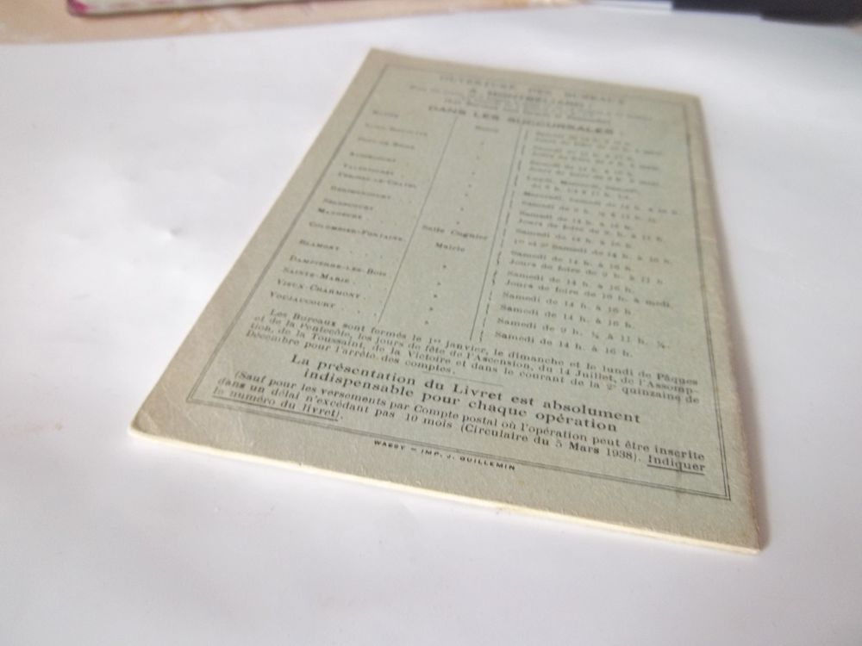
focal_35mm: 28
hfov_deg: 63.4
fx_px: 697
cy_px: 323
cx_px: 431
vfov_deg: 49.7
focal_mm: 5.05
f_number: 3.5
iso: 160
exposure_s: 1/20
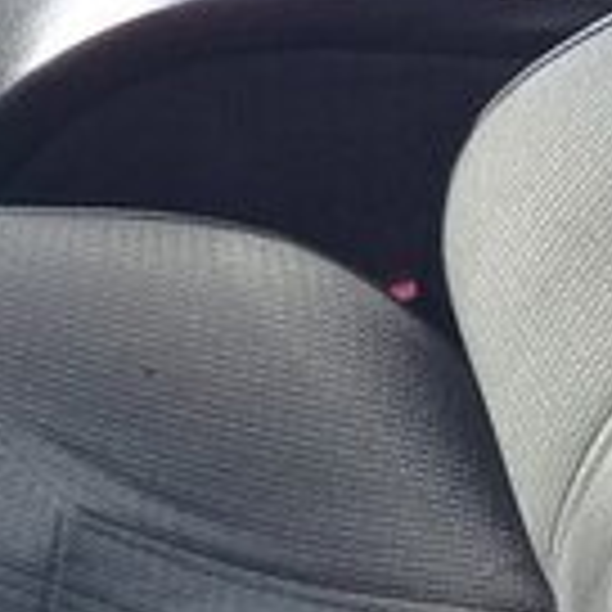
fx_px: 2660
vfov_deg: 12.5
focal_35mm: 133
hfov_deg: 12.7
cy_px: -308
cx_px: -176
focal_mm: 3.3
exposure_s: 1/50
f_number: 2.2
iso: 64
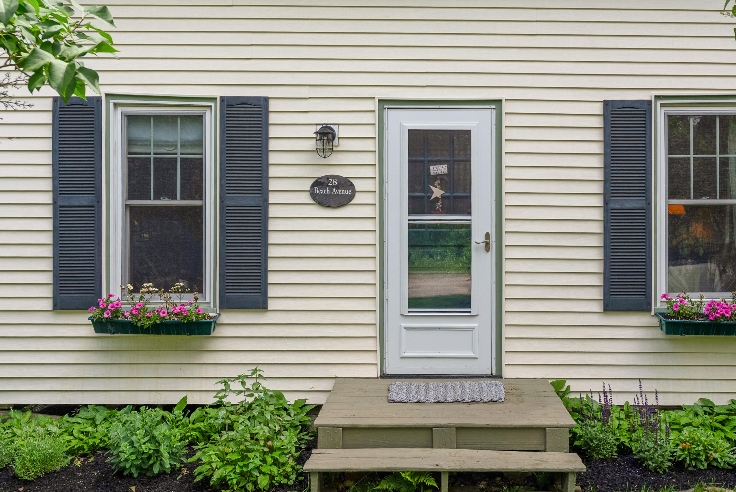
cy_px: 207
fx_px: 654
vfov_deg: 41.0
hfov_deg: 58.3
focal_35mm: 32
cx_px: 432
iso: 320
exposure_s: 1/400
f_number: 7.1
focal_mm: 25
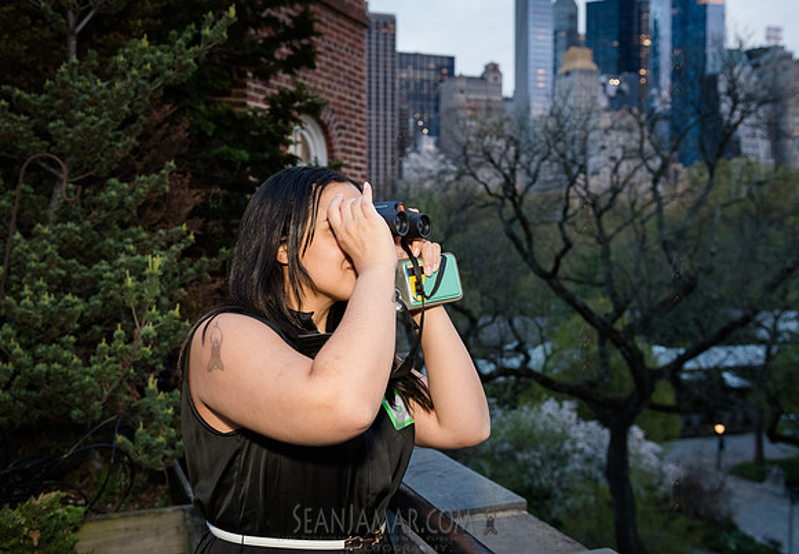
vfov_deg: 34.9
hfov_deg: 48.8
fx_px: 881
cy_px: 274
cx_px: 383
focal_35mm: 39
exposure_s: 1/250
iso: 2000
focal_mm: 31
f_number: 3.5
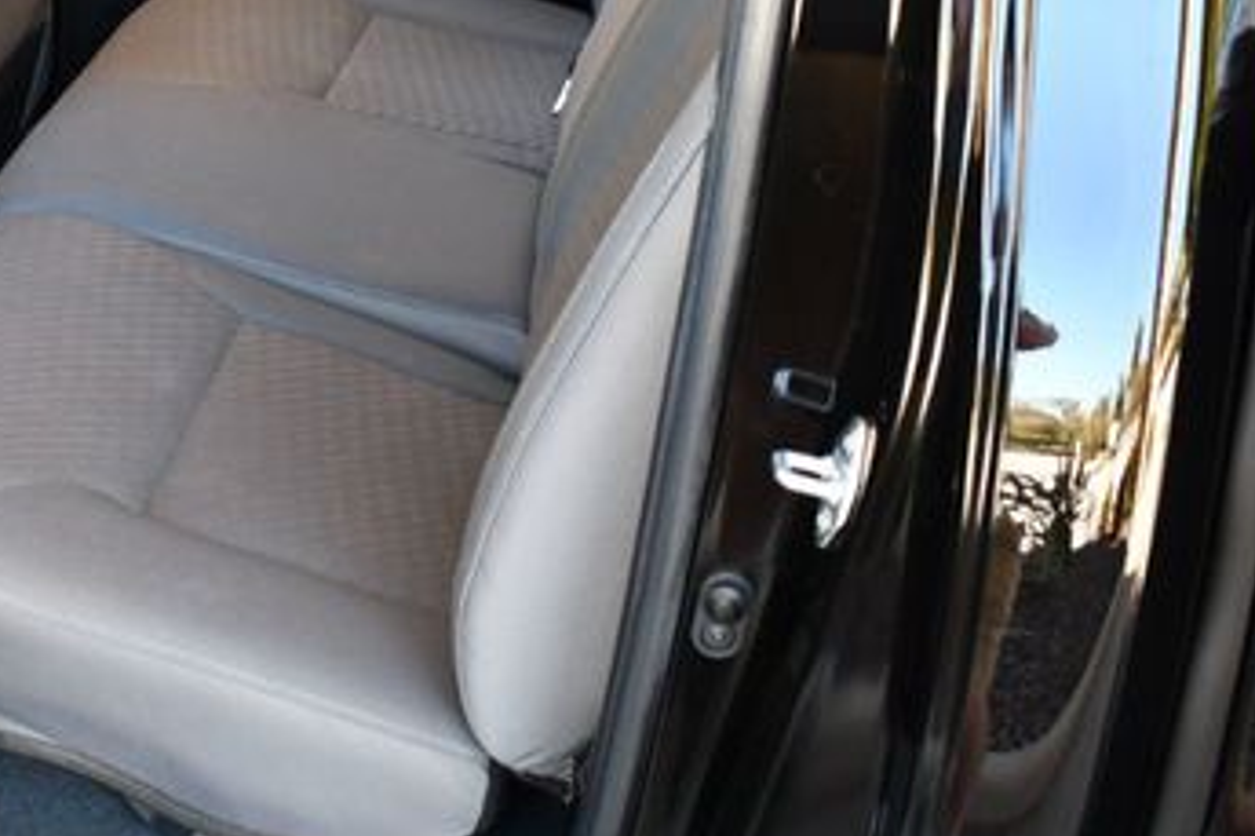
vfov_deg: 20.0
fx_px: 2334
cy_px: 130
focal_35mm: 67
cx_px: 91
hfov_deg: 28.7
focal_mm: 18
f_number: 3.5
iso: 800
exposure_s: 1/160
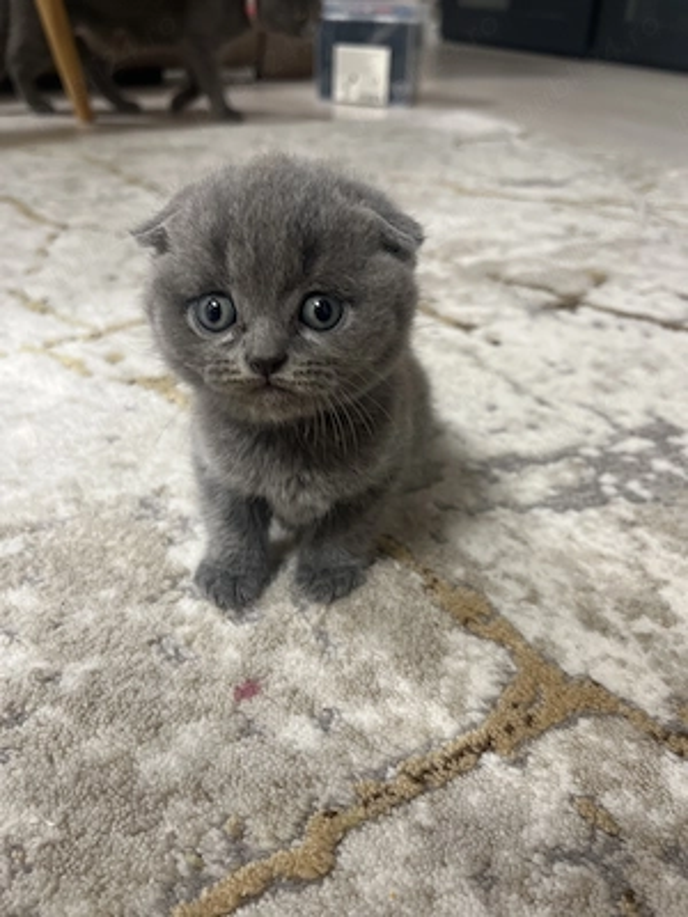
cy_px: 458
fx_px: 689
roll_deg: -1.6
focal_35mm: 26
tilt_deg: -33.9
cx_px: 344
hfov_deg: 53.1
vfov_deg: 67.3
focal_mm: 5.1
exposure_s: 1/50
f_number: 1.6
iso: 125
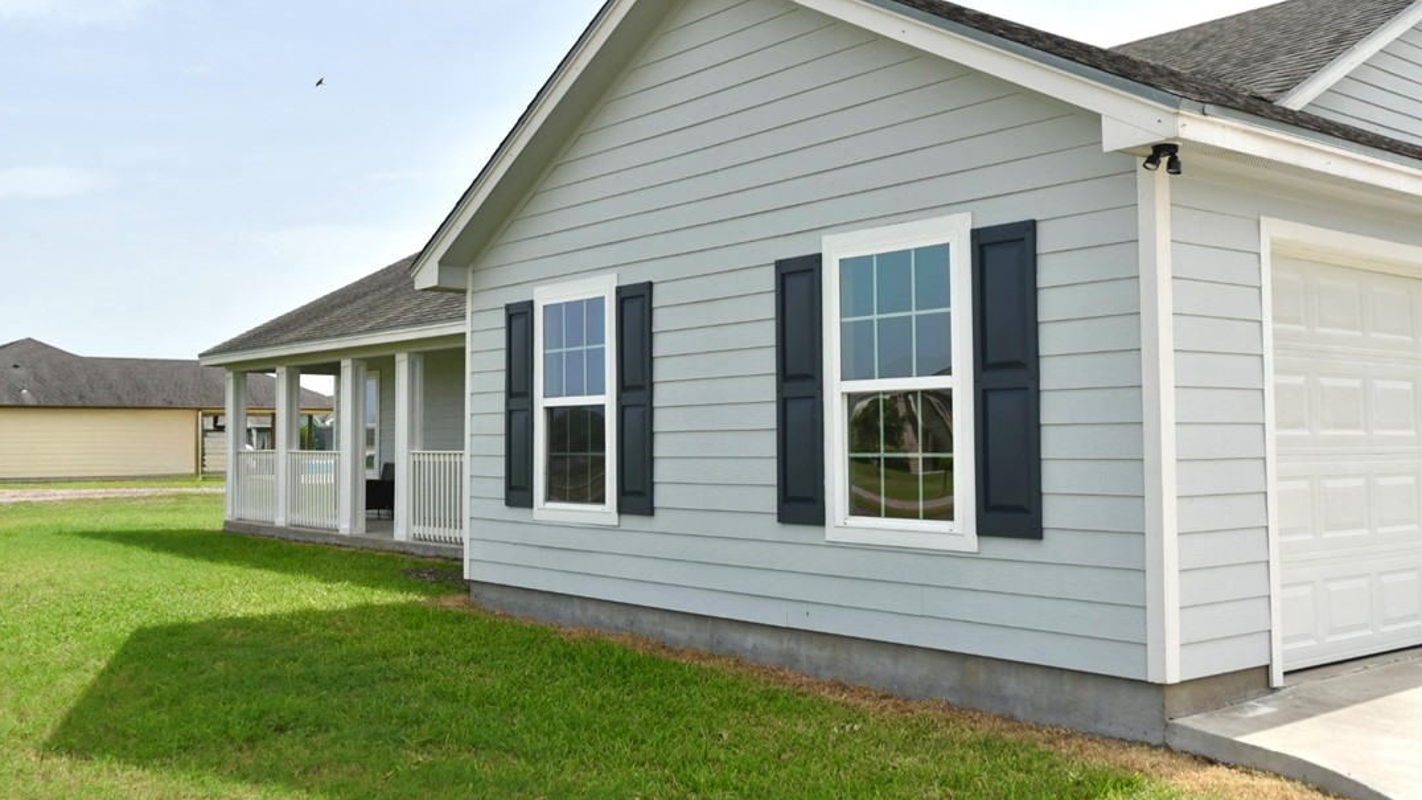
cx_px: 706
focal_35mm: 37
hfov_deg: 54.0
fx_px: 1395
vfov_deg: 32.0
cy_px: 372
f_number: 5.6
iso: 200
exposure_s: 1/1600
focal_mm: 35
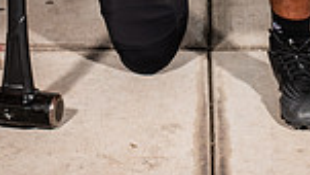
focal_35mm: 119
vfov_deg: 9.2
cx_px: 187
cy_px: -235
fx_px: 978
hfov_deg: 18.0
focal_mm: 38
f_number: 7.1
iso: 160
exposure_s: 1/400
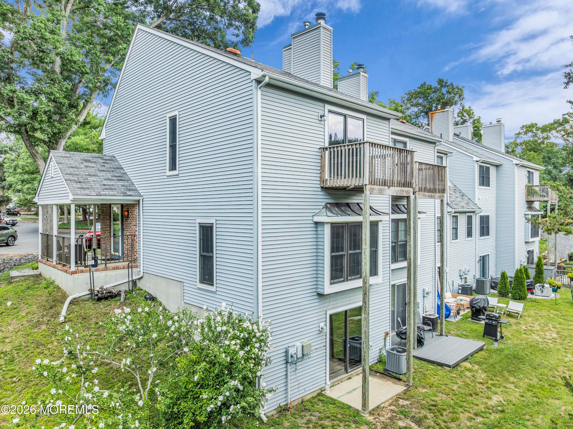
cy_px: 214
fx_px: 397
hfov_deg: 71.6
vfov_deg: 56.8
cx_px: 286
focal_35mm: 24
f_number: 2.8
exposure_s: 1/800
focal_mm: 12.29
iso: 280
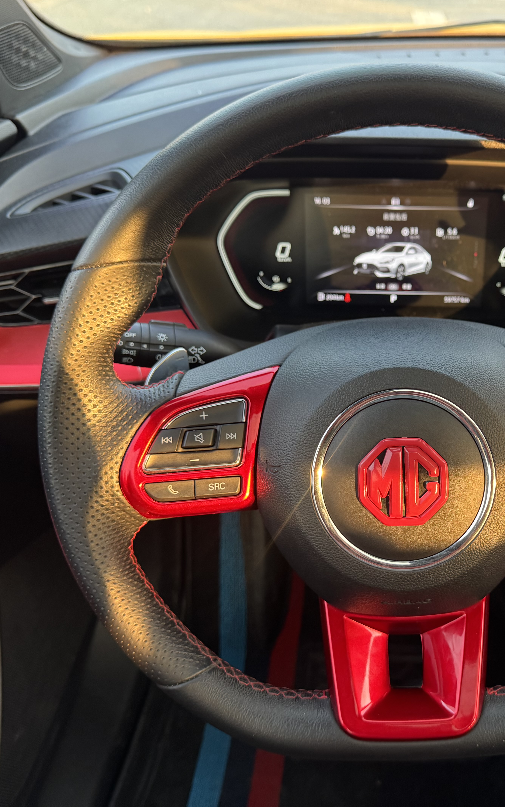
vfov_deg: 56.7
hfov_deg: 36.3
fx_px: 749
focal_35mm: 34
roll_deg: -0.3
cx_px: 389
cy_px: 403
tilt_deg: -32.6
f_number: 1.78
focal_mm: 6.76
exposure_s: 1/103
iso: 200
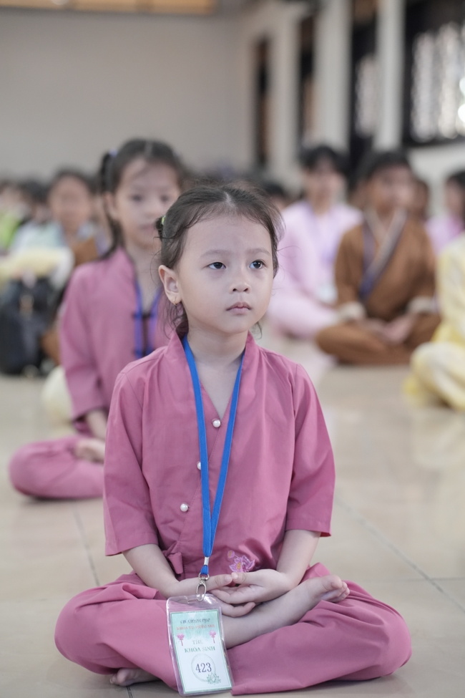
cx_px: 232
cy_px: 349
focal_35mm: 75
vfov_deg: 27.0
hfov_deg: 18.2
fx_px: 1453
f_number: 2.8
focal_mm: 75
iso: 4000
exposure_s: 1/200
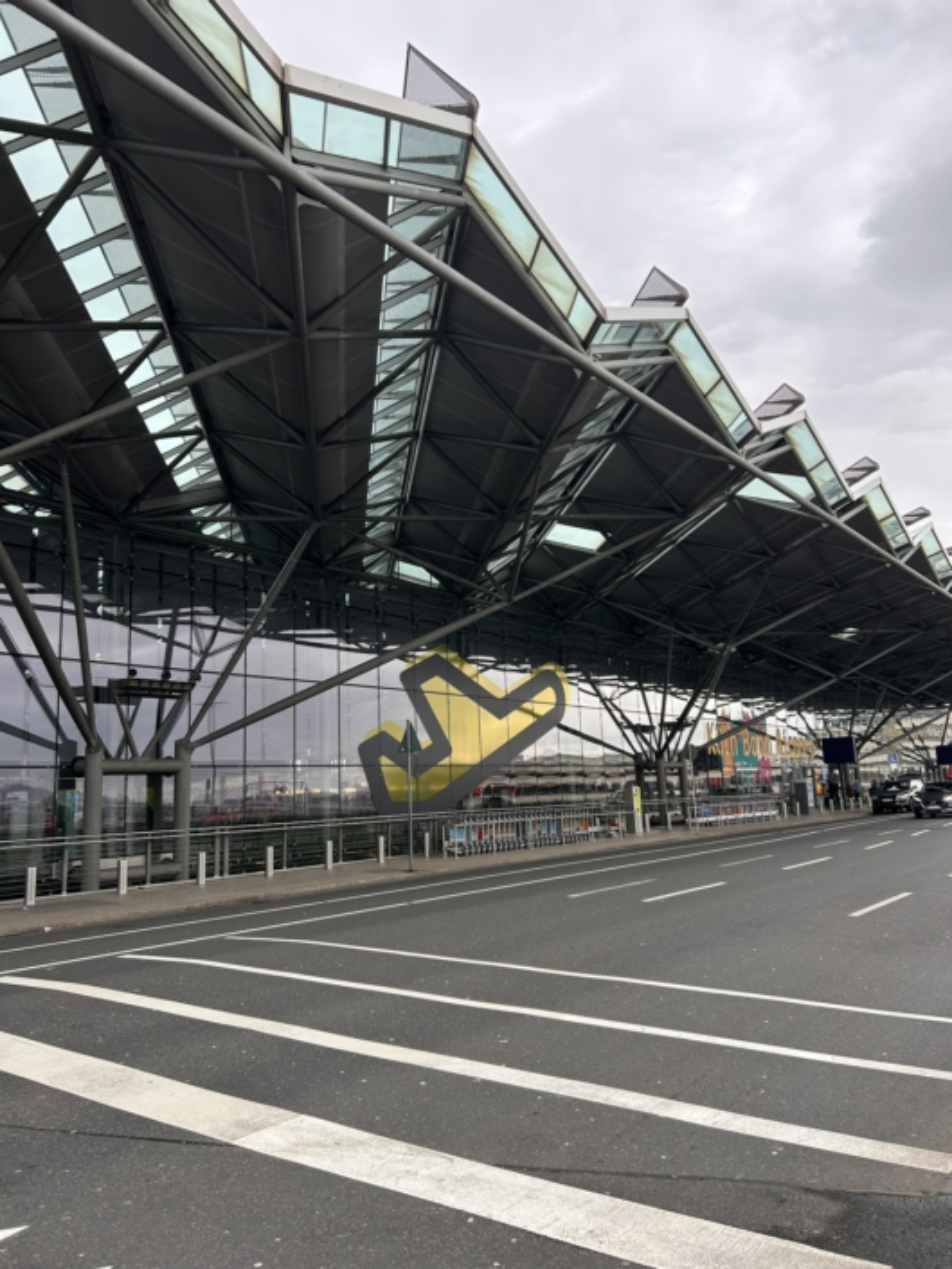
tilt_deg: +11.3
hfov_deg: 53.1
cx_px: 476
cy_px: 634
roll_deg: +1.8
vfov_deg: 67.3
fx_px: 953
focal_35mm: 26
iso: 50
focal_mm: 5.7
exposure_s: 1/614
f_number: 1.5
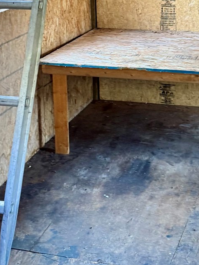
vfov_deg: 24.3
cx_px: 102
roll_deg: +2.0
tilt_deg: -10.7
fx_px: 590
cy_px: 5
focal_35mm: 77
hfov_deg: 19.2
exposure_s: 1/66
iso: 200
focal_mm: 6.76
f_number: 1.78
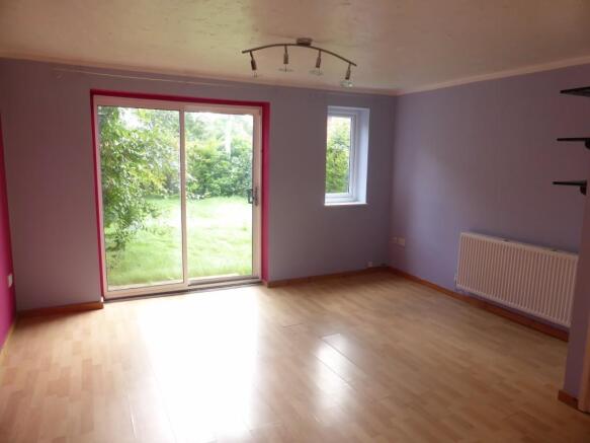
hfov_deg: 71.6
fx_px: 409
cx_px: 295
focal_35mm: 24
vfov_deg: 56.8
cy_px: 222
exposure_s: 1/60
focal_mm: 4.3
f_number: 3.3
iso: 125
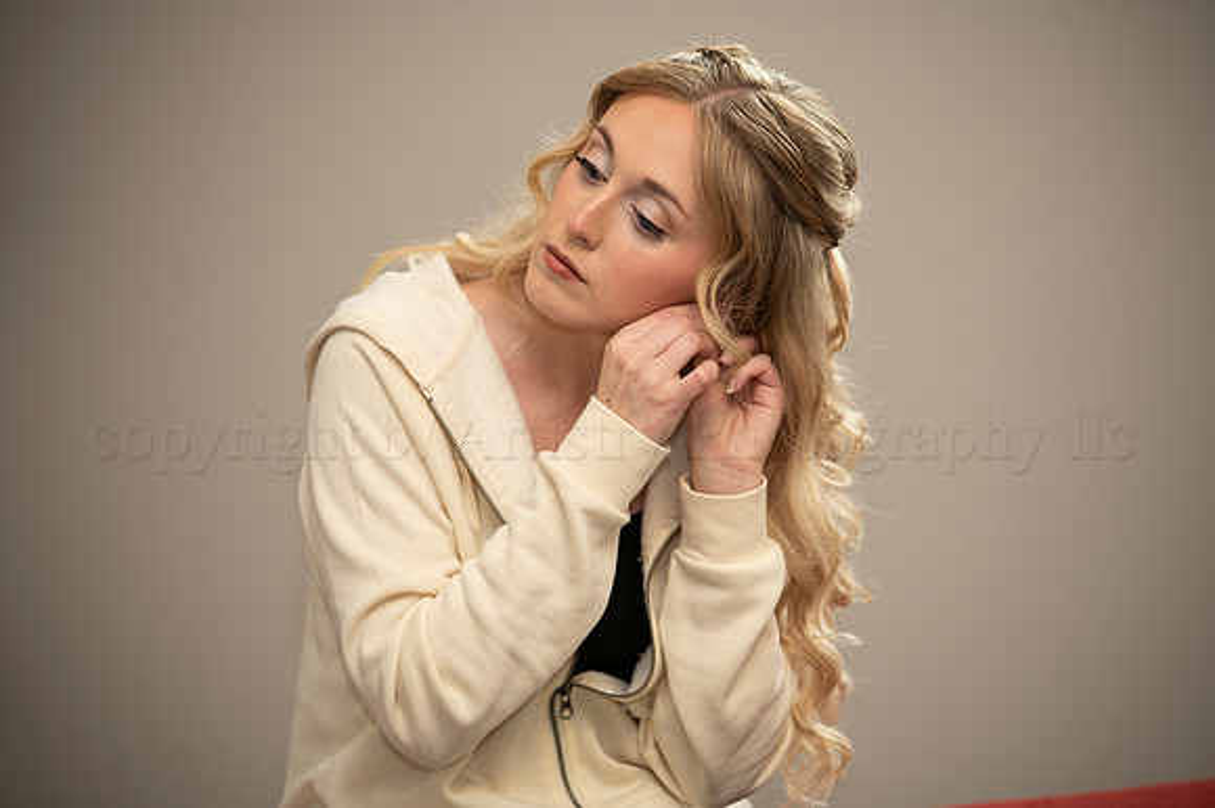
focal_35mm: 150
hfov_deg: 13.7
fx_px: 5059
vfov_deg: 9.1
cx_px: 608
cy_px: 404
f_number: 2.8
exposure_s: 1/125
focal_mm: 150
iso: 500
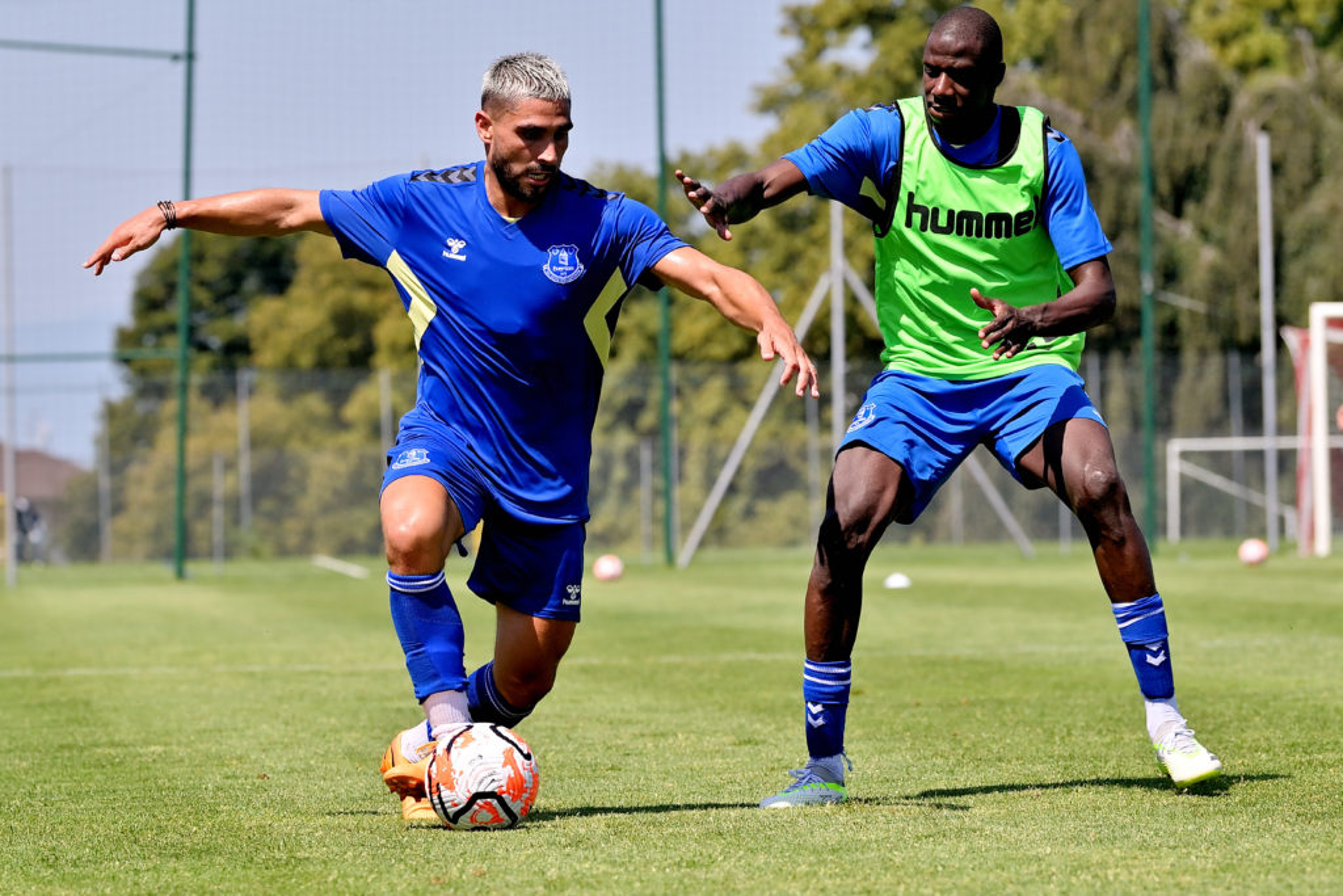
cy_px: 448
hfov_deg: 15.2
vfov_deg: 10.2
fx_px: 5037
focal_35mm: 135
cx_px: 672
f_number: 4.5
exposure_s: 1/1600
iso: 100
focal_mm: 135
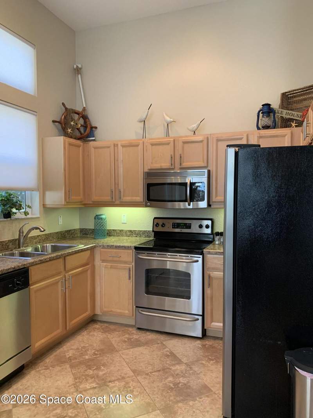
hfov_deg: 53.1
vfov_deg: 67.3
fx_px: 313
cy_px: 209
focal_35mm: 26
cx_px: 156
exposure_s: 1/60
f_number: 1.8
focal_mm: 4.25
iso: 160
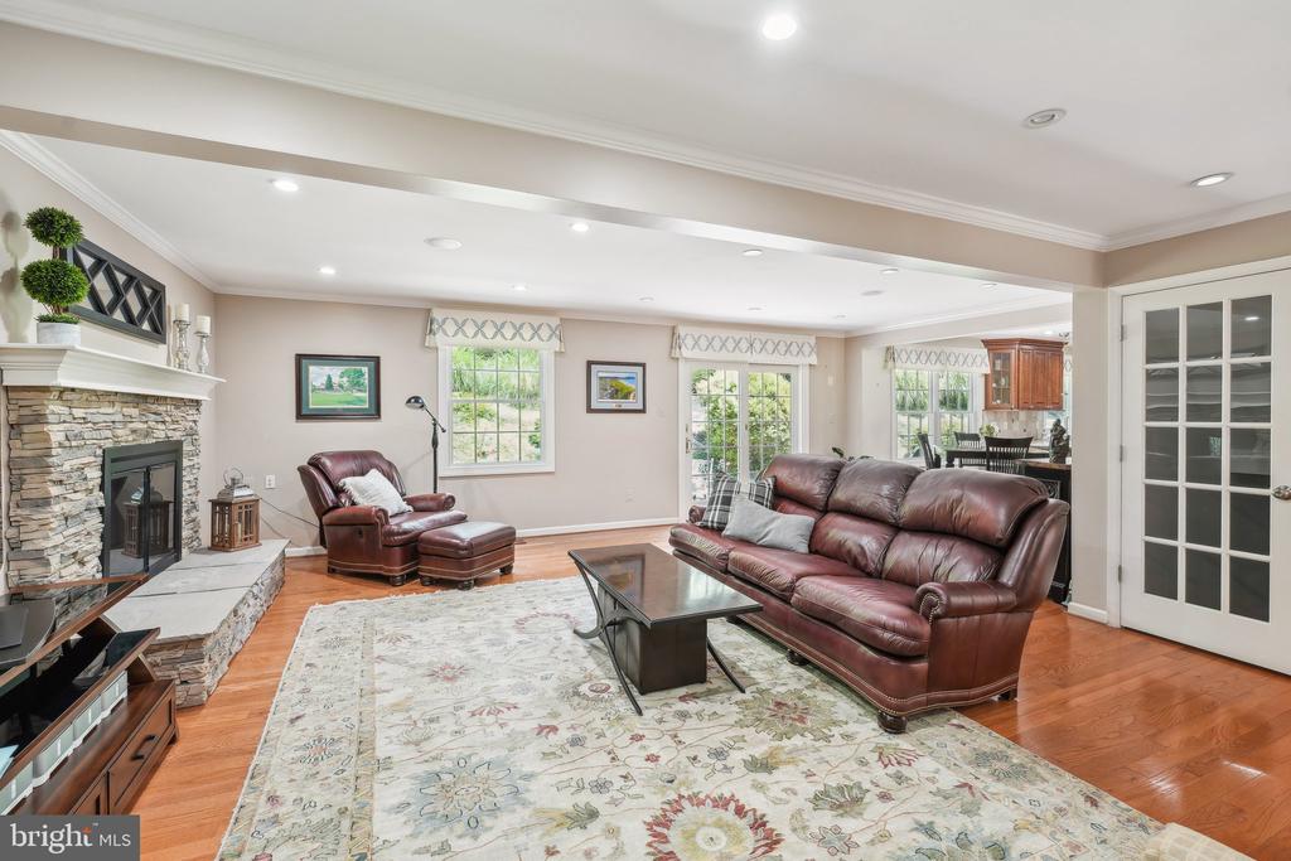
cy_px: 430
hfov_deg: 98.5
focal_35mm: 16
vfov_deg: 75.5
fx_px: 556
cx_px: 646
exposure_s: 1/3.33
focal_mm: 15.5
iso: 160
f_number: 7.1
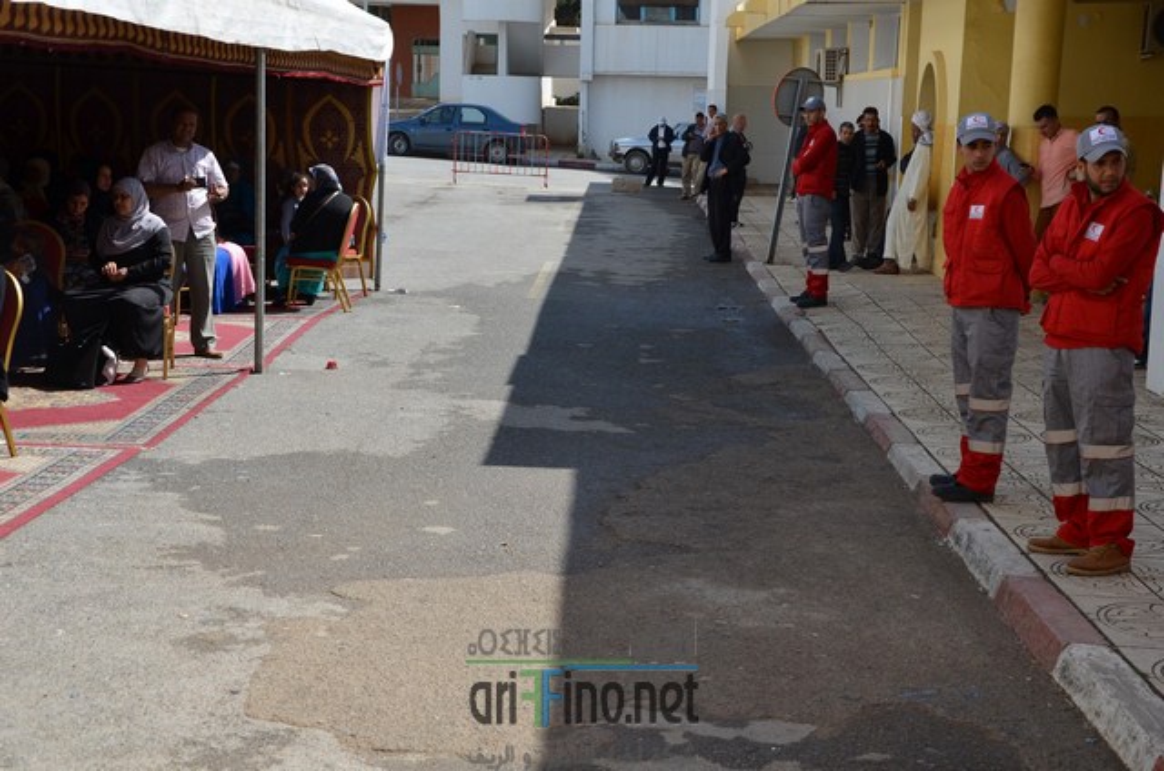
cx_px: 582
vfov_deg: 22.5
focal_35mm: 60
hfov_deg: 33.5
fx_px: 1936
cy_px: 386
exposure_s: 1/250
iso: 125
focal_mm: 40
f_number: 8
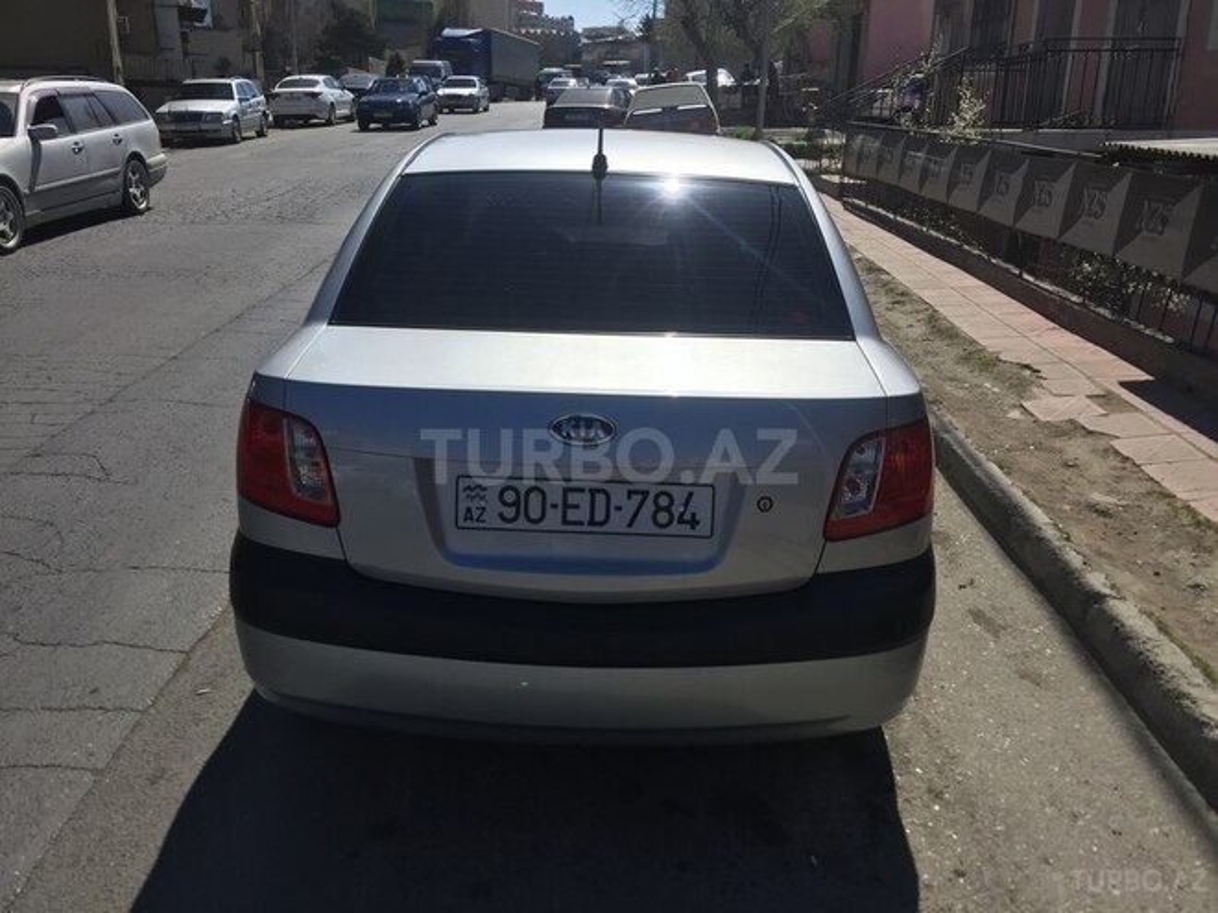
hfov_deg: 61.7
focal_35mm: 29
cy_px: 456
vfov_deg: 48.2
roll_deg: -0.8
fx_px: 1020
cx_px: 609
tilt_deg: -16.2
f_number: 2.2
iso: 32
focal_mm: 4.15
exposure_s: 1/3597
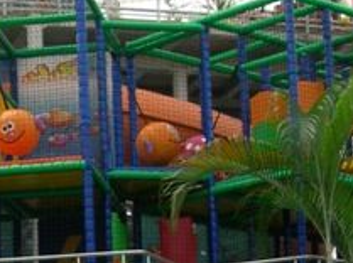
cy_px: 333
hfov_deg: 11.6
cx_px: -47
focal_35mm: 168
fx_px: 1710
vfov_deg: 8.7
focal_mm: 7.8
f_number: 4.8
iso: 50
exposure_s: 1/124
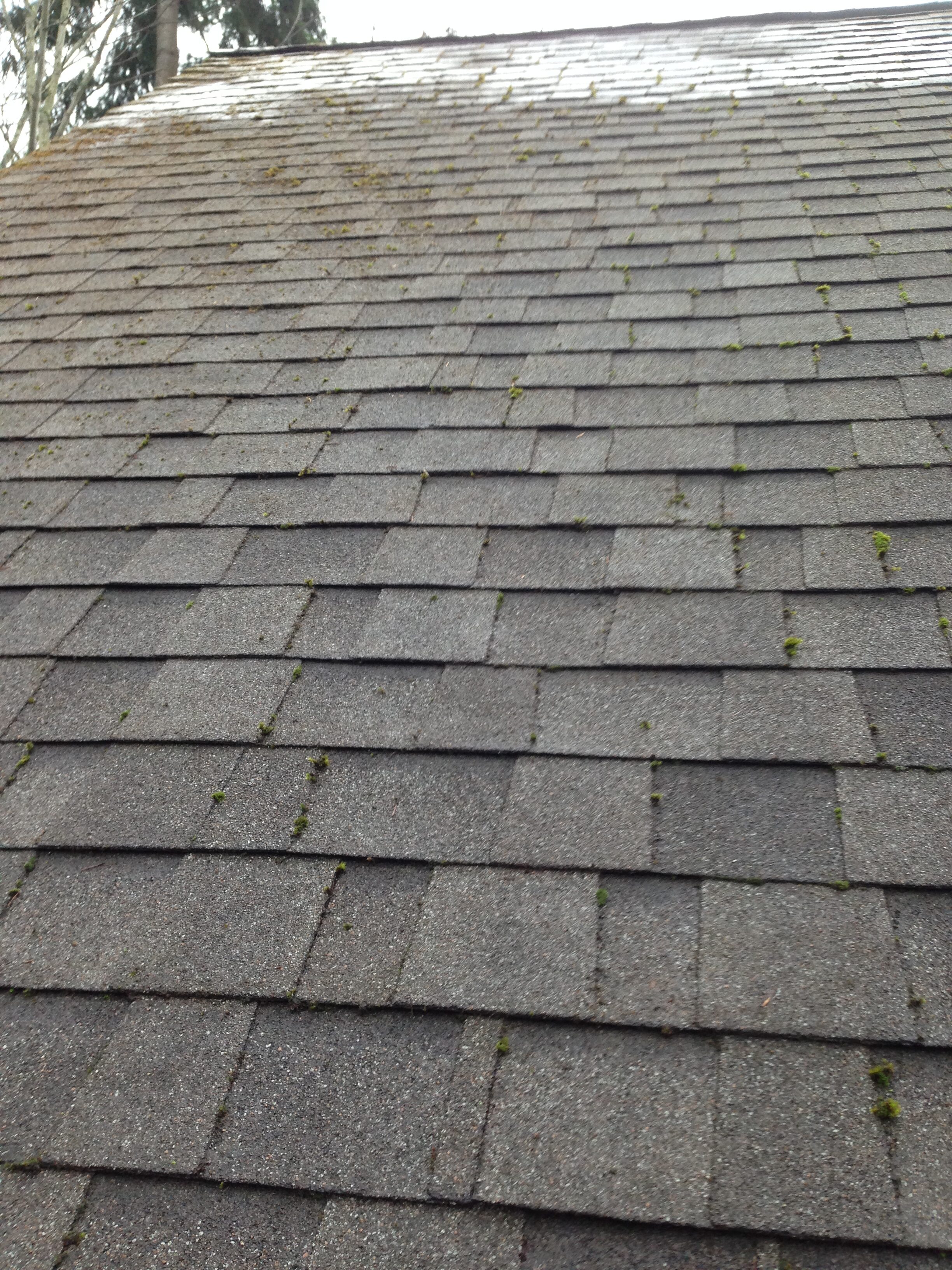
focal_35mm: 33
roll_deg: -8.0
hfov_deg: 42.9
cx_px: 476
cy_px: 635
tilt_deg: +13.4
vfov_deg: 55.4
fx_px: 1210
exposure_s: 1/120
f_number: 2.4
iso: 80
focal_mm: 4.12
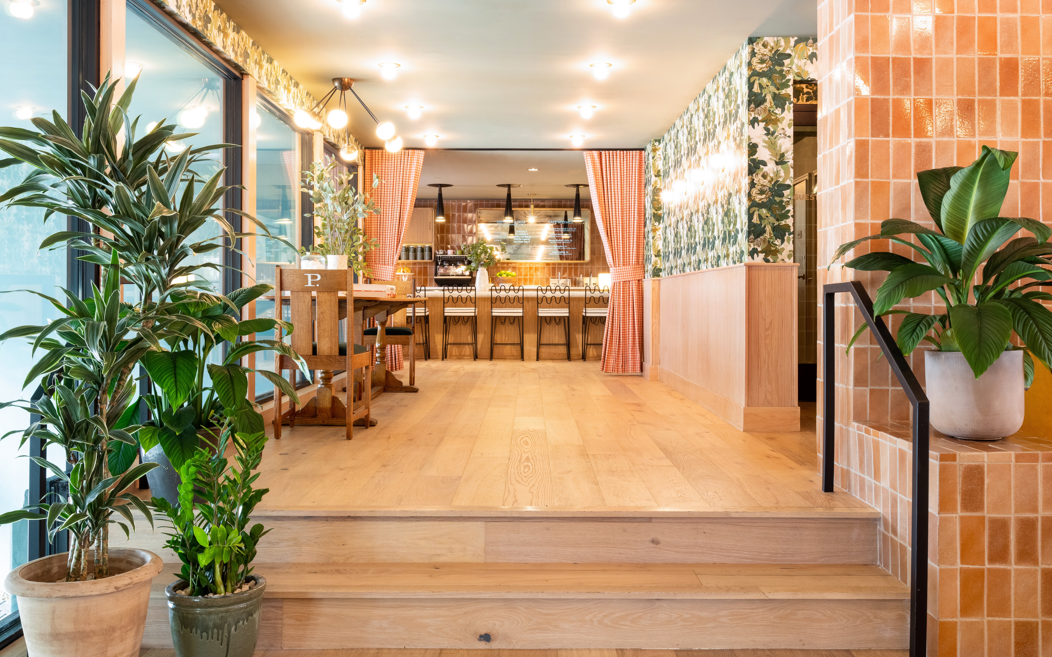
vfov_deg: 39.4
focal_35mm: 32
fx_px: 917
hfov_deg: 59.7
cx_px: 527
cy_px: 304
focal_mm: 38.2
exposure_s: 3
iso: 500
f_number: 22
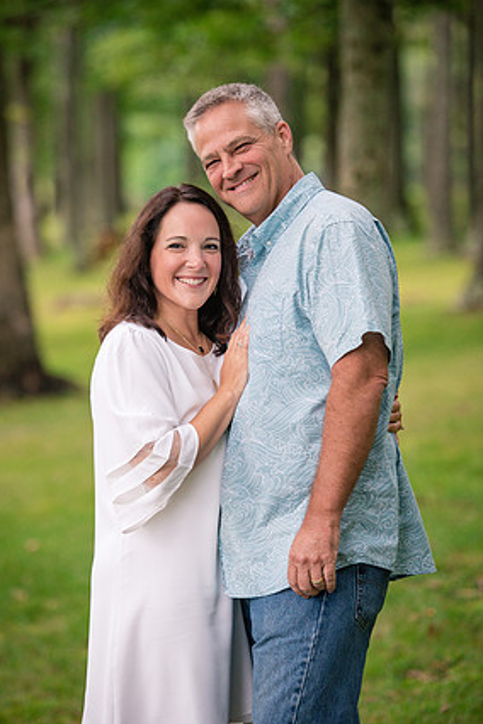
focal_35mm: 148
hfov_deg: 9.3
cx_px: 230
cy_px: 360
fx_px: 2978
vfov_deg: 13.9
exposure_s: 1/500
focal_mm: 140
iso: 1000
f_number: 3.2
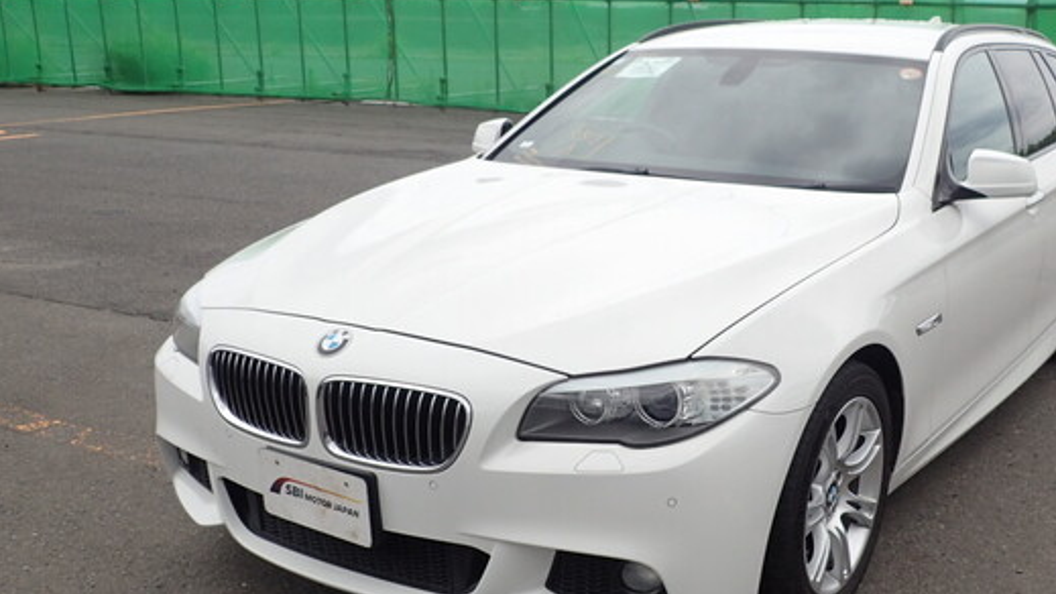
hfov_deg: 47.9
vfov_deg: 28.2
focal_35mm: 42
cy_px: 374
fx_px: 1176
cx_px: 667
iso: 100
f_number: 2.8
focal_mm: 4.5
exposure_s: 1/800
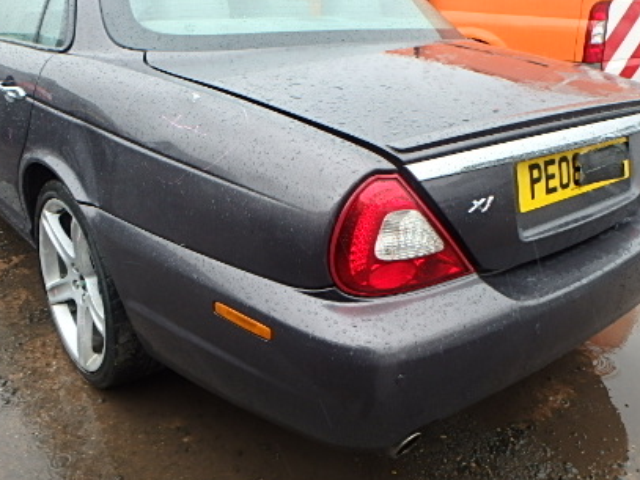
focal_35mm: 33
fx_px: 610
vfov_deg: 42.8
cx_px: 303
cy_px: 211
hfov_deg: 55.3
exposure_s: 1/125
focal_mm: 3.7
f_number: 3.5
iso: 125
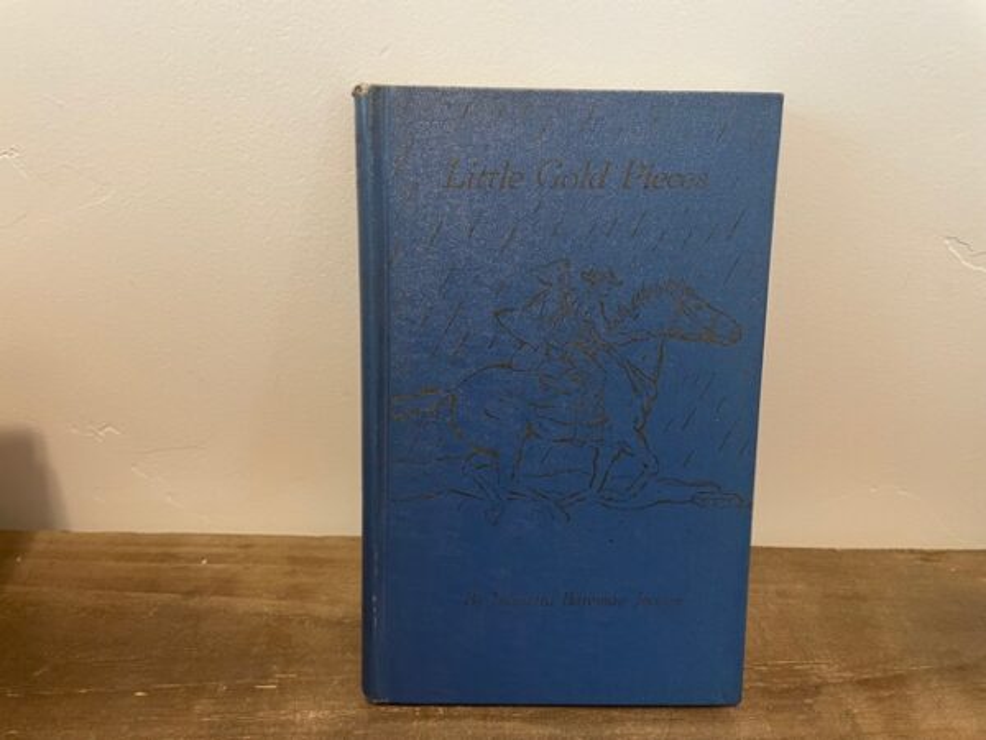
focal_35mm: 26
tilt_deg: -34.6
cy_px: 370
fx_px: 741
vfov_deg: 53.1
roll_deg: -1.3
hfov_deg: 67.3
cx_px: 493
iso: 250
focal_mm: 4.2
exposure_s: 1/60
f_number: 1.6
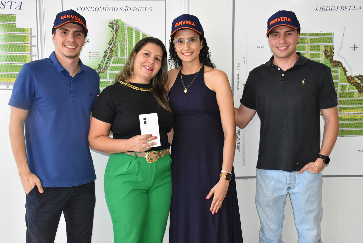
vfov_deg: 34.3
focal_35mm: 39
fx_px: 394
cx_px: 182
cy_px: 122
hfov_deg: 49.5
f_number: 5.6
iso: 1600
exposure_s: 1/160
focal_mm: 26
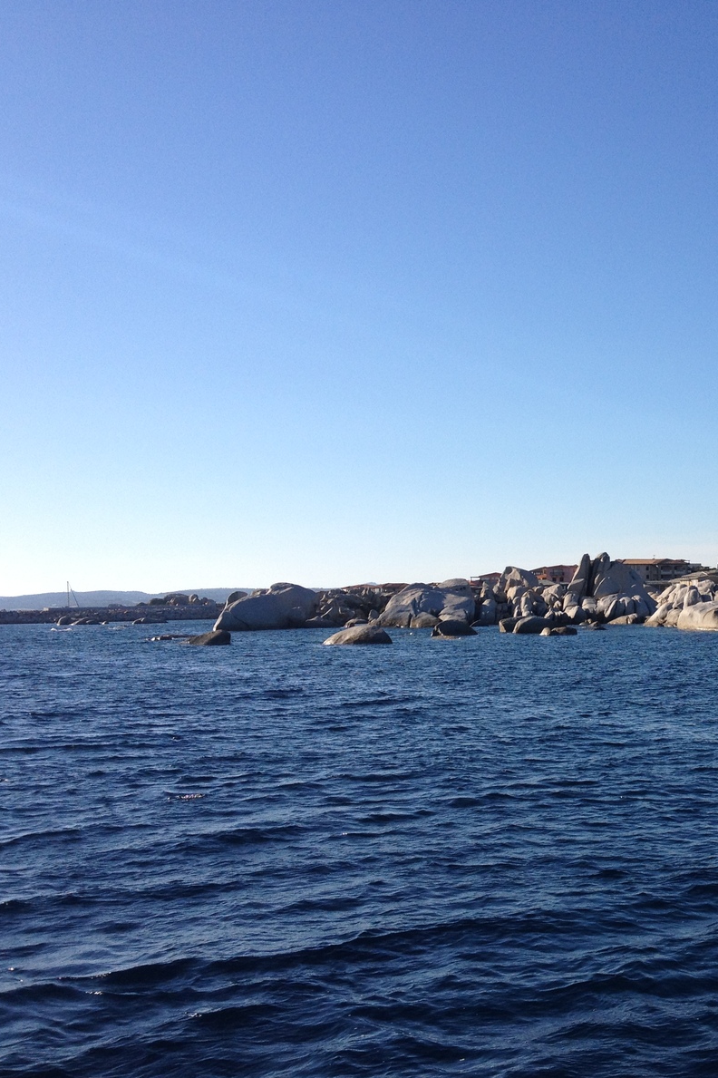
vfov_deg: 40.4
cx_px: 704
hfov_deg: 26.2
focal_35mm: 49
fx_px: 1467
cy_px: 537
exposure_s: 1/2045
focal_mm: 4.28
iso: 64
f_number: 2.4
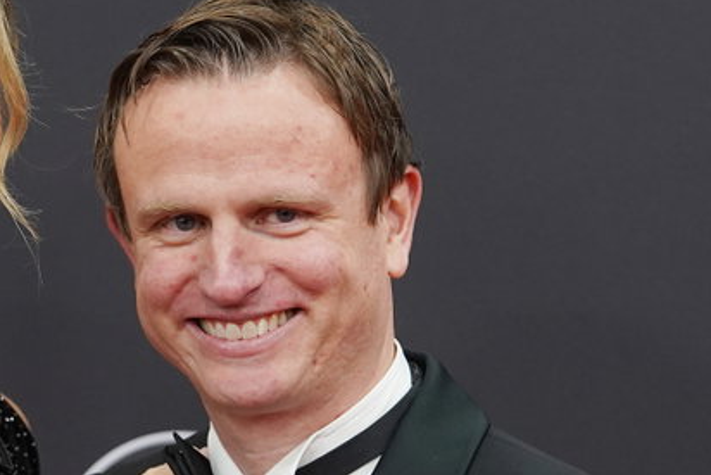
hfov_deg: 5.8
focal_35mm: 355
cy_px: 352
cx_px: 95
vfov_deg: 3.9
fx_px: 7013
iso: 1600
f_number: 3.5
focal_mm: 122
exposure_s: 1/1000
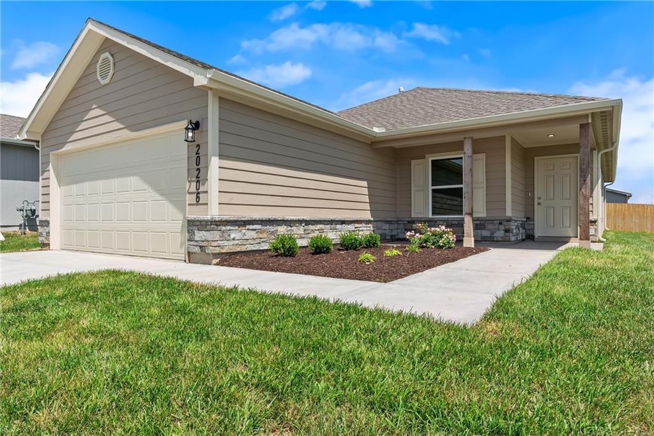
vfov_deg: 57.2
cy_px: 218
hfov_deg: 78.6
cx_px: 327
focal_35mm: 22
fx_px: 400
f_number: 16
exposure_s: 1/50
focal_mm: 22
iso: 200
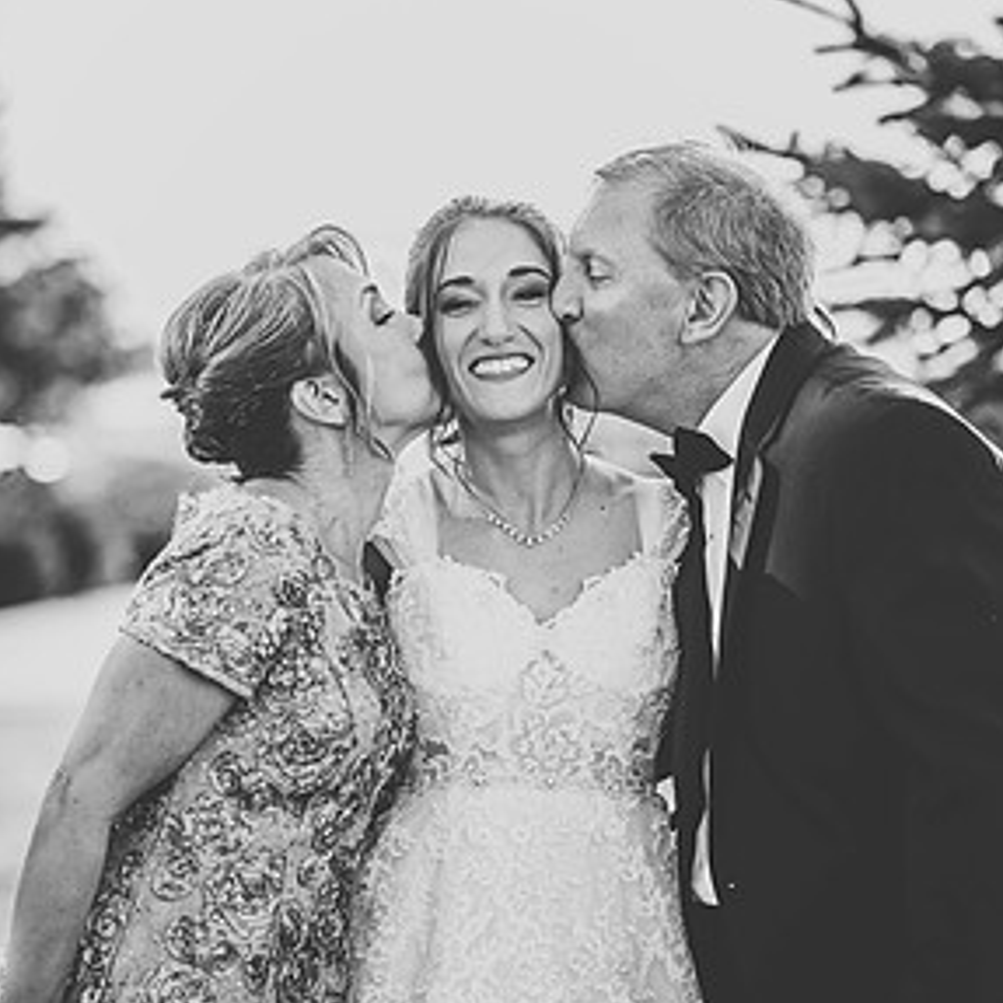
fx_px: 5671
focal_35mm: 173
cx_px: 486
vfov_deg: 10.1
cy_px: 521
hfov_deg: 10.1
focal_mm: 130
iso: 800
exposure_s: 1/4000
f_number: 2.8
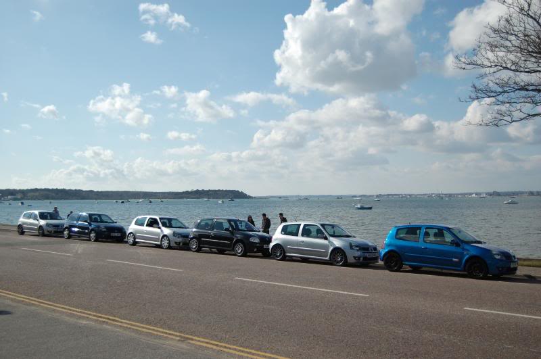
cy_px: 180
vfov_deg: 34.1
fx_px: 585
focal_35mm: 39
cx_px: 270
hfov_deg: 49.6
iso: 200
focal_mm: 26
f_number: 4
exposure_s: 1/2500
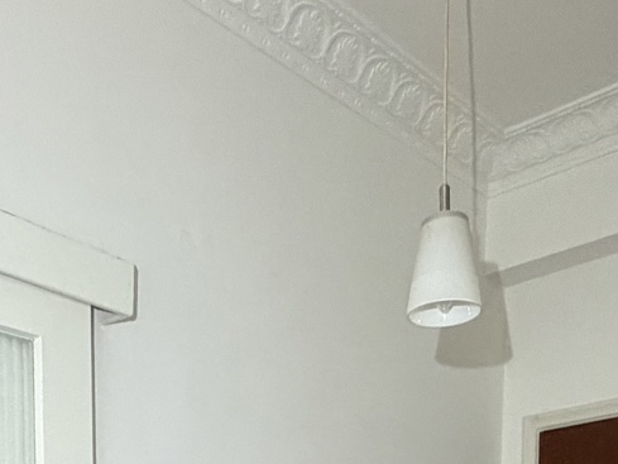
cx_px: 222
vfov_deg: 20.9
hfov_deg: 34.7
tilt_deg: -5.3
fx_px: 982
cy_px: 766
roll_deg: +0.2
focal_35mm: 55
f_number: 2.2
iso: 320
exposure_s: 1/60
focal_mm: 2.22
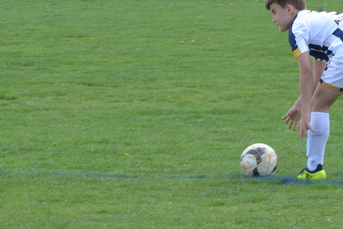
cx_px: 313
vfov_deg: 2.6
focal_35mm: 528
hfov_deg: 3.9
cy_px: 7
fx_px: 5033
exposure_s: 1/80
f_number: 22
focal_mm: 180
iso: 1000
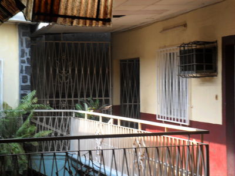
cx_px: 118
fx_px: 584
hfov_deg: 22.8
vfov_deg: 17.2
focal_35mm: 86
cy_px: 88
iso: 100
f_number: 4.3
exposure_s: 1/60
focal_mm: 15.4
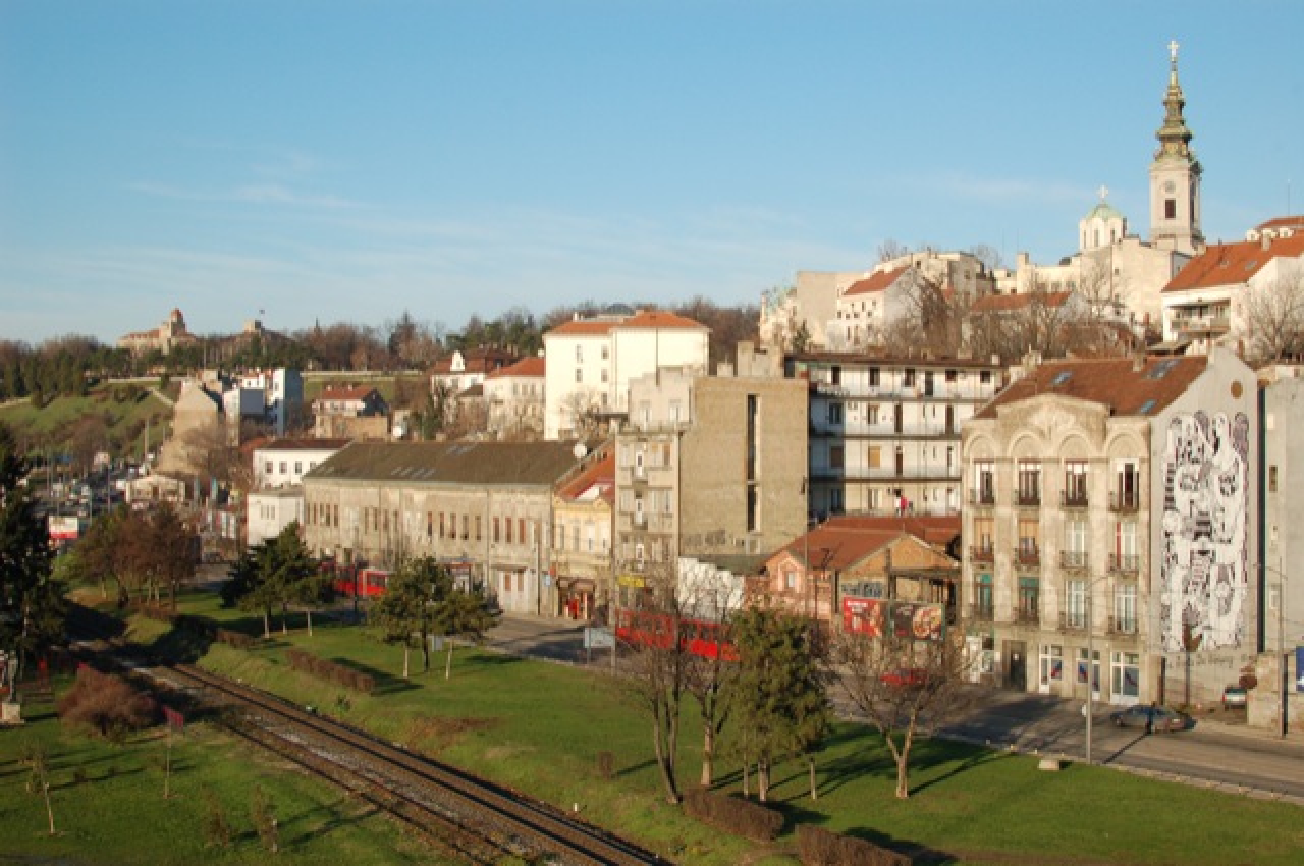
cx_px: 652
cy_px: 433
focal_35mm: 52
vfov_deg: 25.7
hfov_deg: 37.9
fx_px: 1899
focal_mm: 35
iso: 400
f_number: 10
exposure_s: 1/400
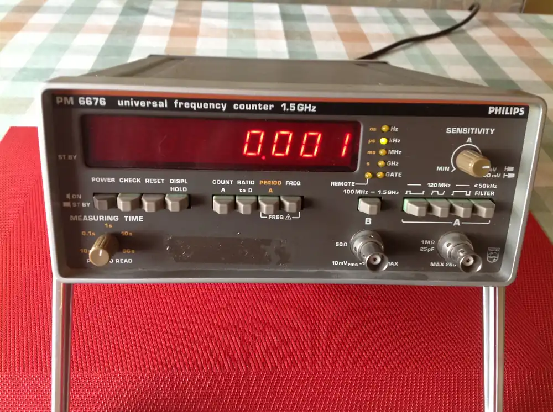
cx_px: 276
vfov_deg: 40.6
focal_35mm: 35
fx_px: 558
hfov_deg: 52.7
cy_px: 206
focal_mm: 4.28
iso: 100
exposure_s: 1/15
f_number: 2.4
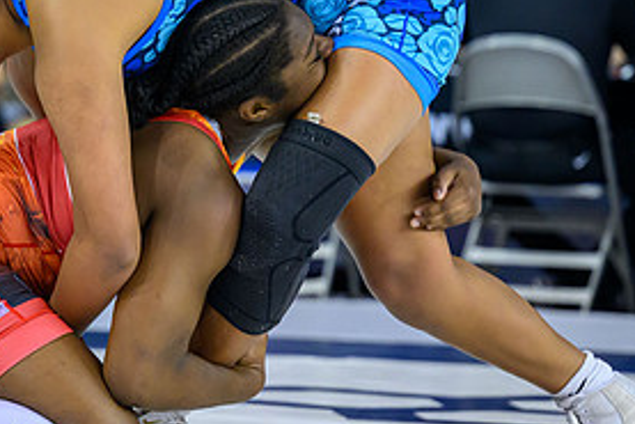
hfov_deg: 7.9
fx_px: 4588
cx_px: -13
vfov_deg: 5.3
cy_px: 173
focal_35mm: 260
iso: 3200
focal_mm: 90
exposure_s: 1/800
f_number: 2.8
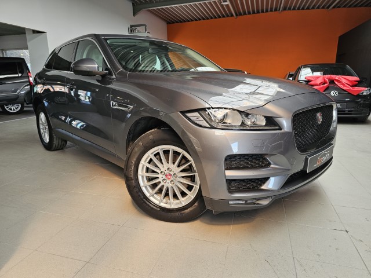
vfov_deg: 58.9
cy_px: 139
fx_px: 247
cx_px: 186
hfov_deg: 73.9
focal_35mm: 23
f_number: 1.7
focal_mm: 6.3
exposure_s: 1/180
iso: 64
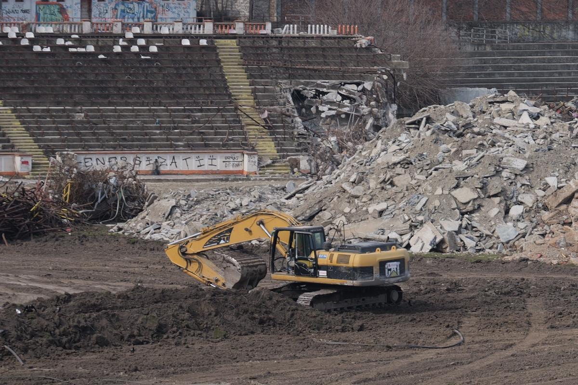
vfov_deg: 13.0
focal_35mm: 105
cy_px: 192
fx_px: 1686
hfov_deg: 19.5
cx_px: 289
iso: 80
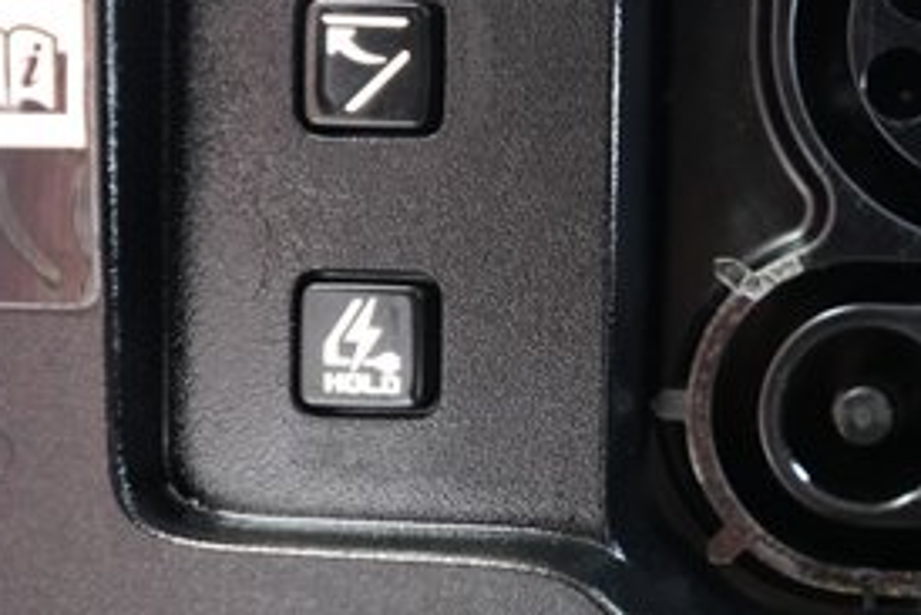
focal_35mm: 56
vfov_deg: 24.2
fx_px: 1433
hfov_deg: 32.4
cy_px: 319
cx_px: 951
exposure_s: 1/60
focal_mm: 24
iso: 4000
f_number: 2.8
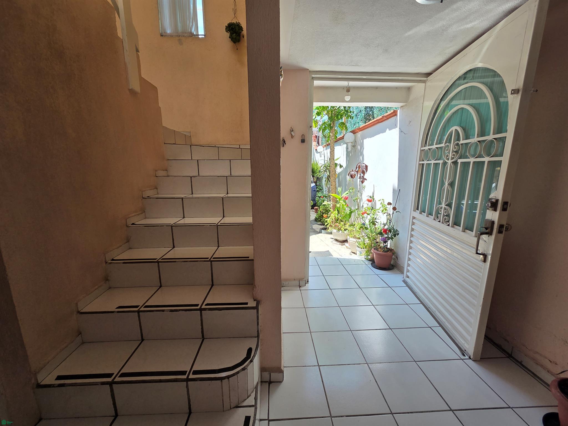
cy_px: 213
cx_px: 284
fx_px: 213
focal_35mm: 13
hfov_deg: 106.2
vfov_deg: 89.9
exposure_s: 1/307
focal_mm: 2.2
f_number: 2.2
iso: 50
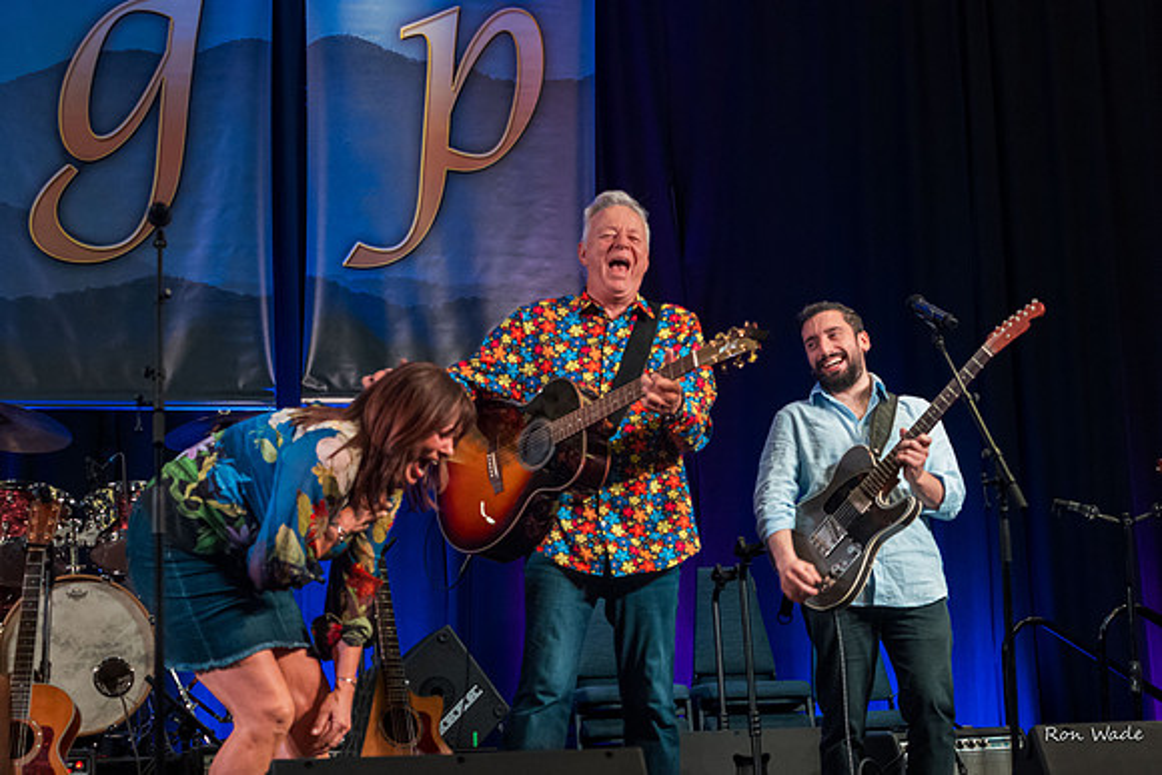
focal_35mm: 77
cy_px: 386
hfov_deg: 26.4
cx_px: 607
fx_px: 2473
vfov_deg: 17.8
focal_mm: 70
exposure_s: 1/200
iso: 10000
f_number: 7.1
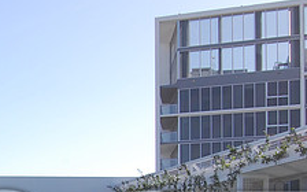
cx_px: -7
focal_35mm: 87
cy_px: 256
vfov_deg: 14.3
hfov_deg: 22.8
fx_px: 728
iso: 200
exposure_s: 1/320
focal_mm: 22
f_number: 9
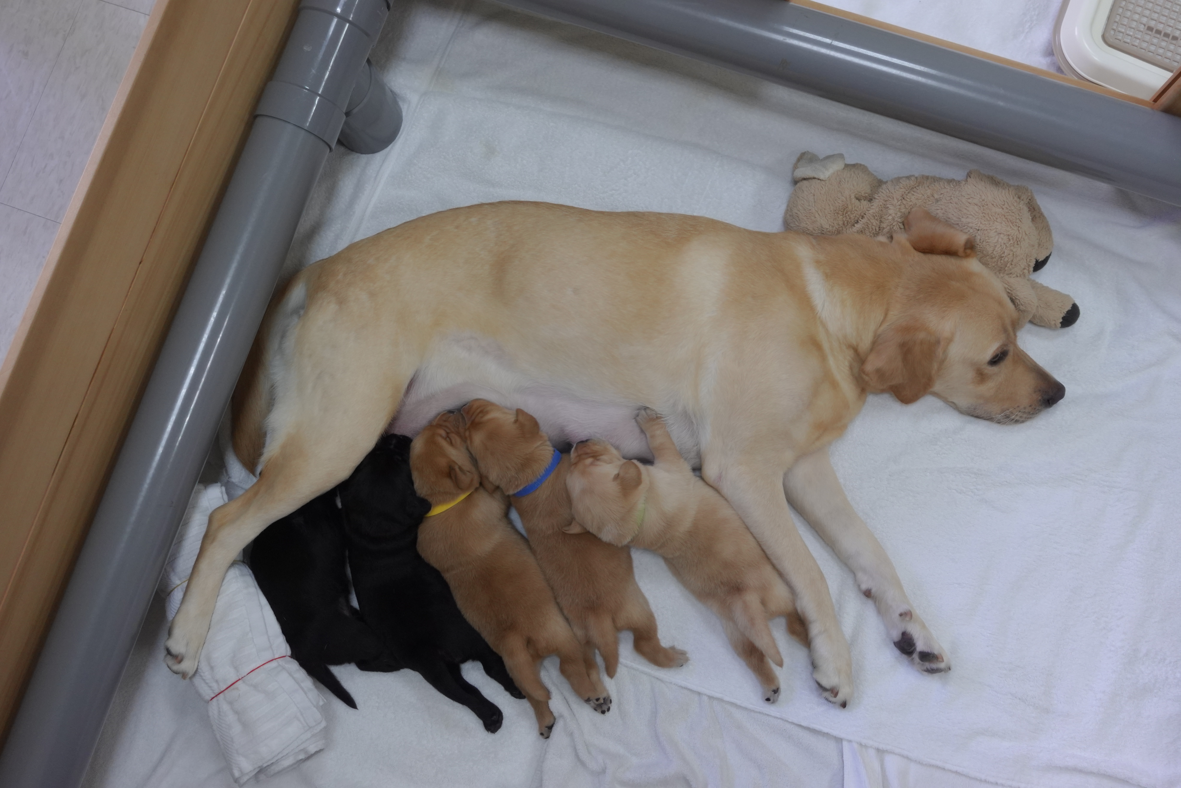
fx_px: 1214
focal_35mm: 37
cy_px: 394
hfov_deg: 51.9
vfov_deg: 35.9
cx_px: 590
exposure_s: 1/125
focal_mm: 14.3
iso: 640
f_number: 3.2
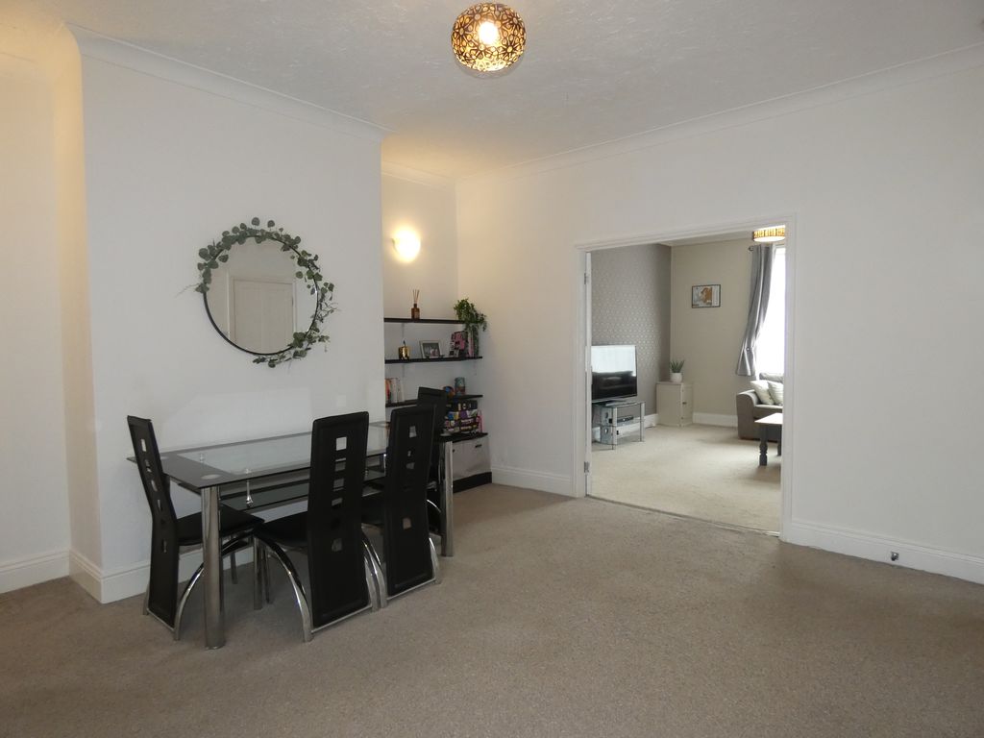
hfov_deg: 81.7
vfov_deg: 66.0
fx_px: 569
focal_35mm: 20
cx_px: 492
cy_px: 369
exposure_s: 1/60
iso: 320
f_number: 2.8
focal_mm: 3.6
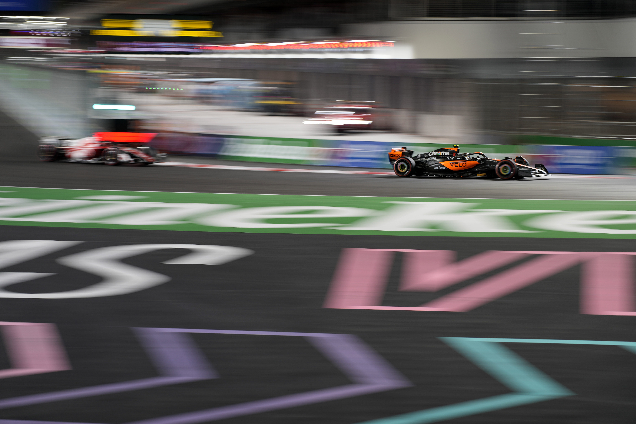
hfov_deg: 16.1
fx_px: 2243
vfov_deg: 10.8
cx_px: 318
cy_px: 212
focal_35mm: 127
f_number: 4.5
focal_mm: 127
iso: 100
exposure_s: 1/20
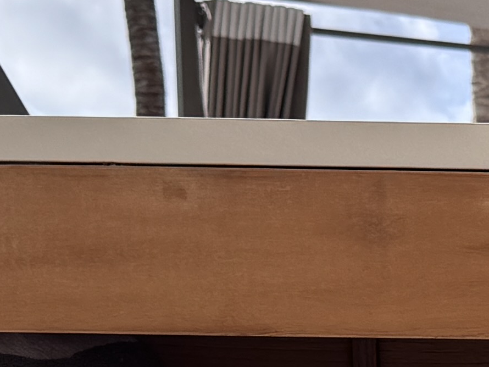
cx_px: 686
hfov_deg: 12.3
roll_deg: +0.3
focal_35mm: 154
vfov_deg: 8.9
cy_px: 804
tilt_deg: -9.0
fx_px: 2176
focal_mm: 6.76
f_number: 1.78
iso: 80
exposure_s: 1/4950
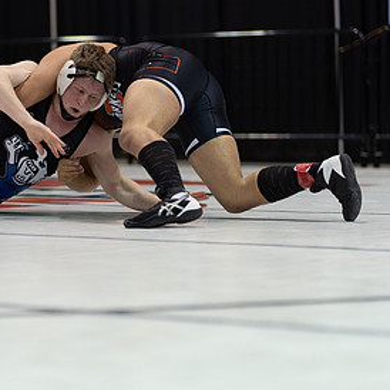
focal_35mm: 153
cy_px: 160
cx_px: 112
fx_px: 1950
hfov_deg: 11.4
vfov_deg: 11.4
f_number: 1.8
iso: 1250
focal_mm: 85
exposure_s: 1/500
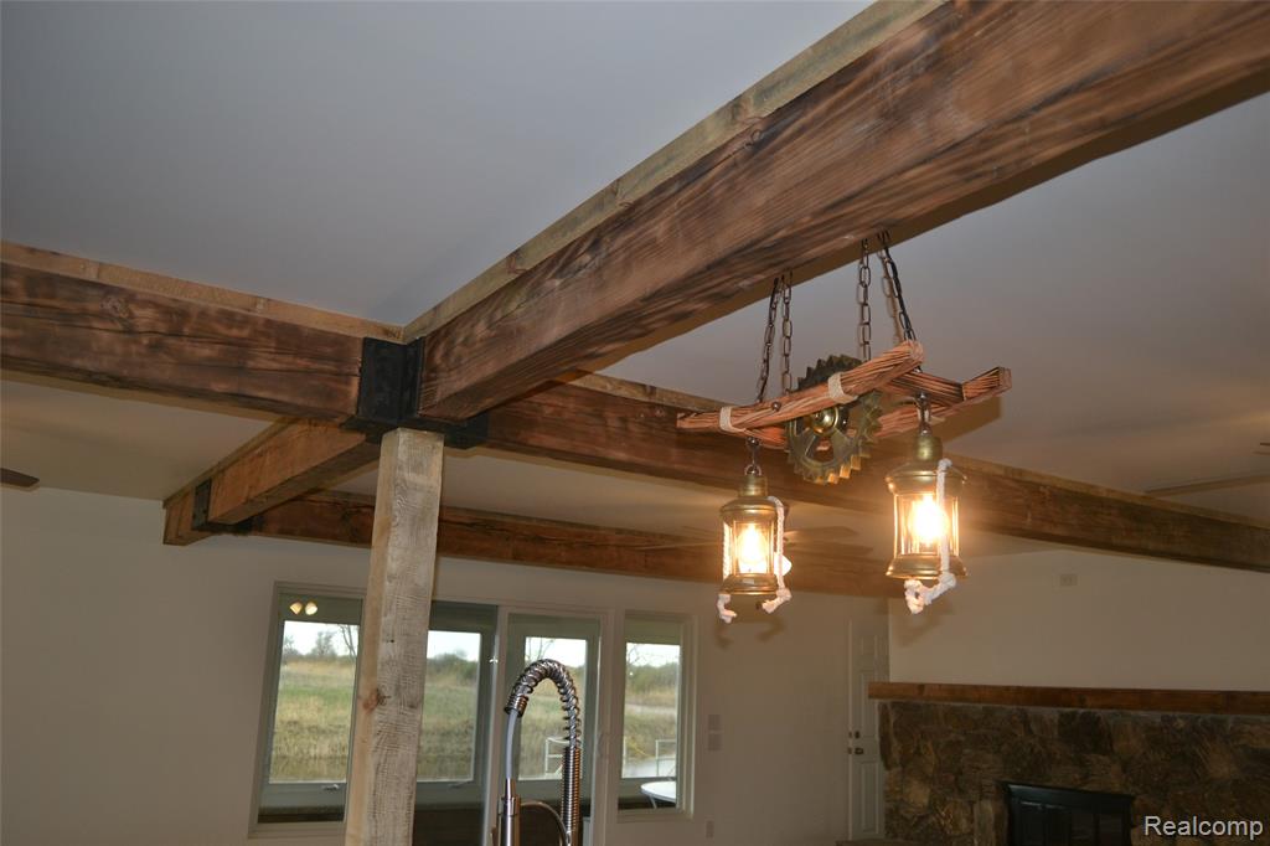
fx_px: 952
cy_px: 423
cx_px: 635
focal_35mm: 27
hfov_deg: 67.4
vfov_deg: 47.9
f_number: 4
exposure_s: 1/125
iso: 320
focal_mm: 18
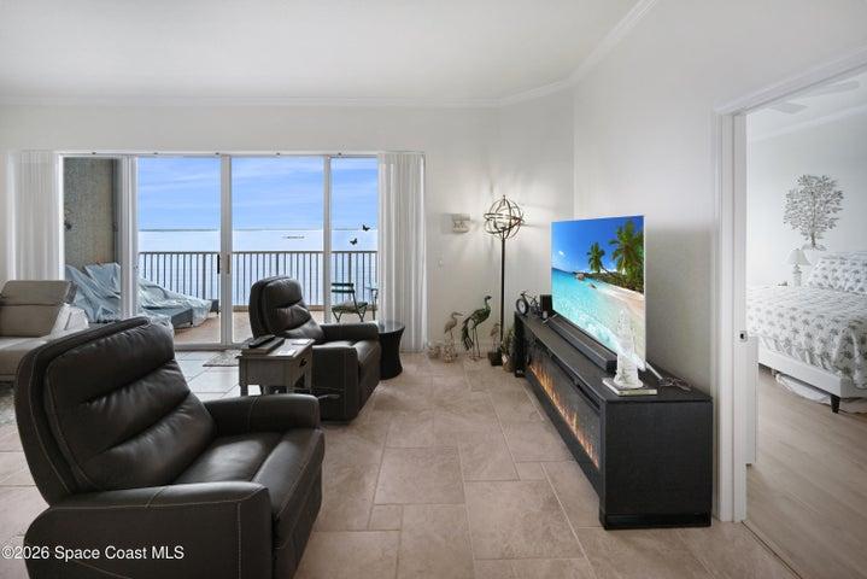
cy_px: 290
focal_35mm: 14
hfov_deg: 104.2
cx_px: 434
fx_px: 337
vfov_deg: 81.3
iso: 100
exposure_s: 1/50
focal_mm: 14
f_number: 4
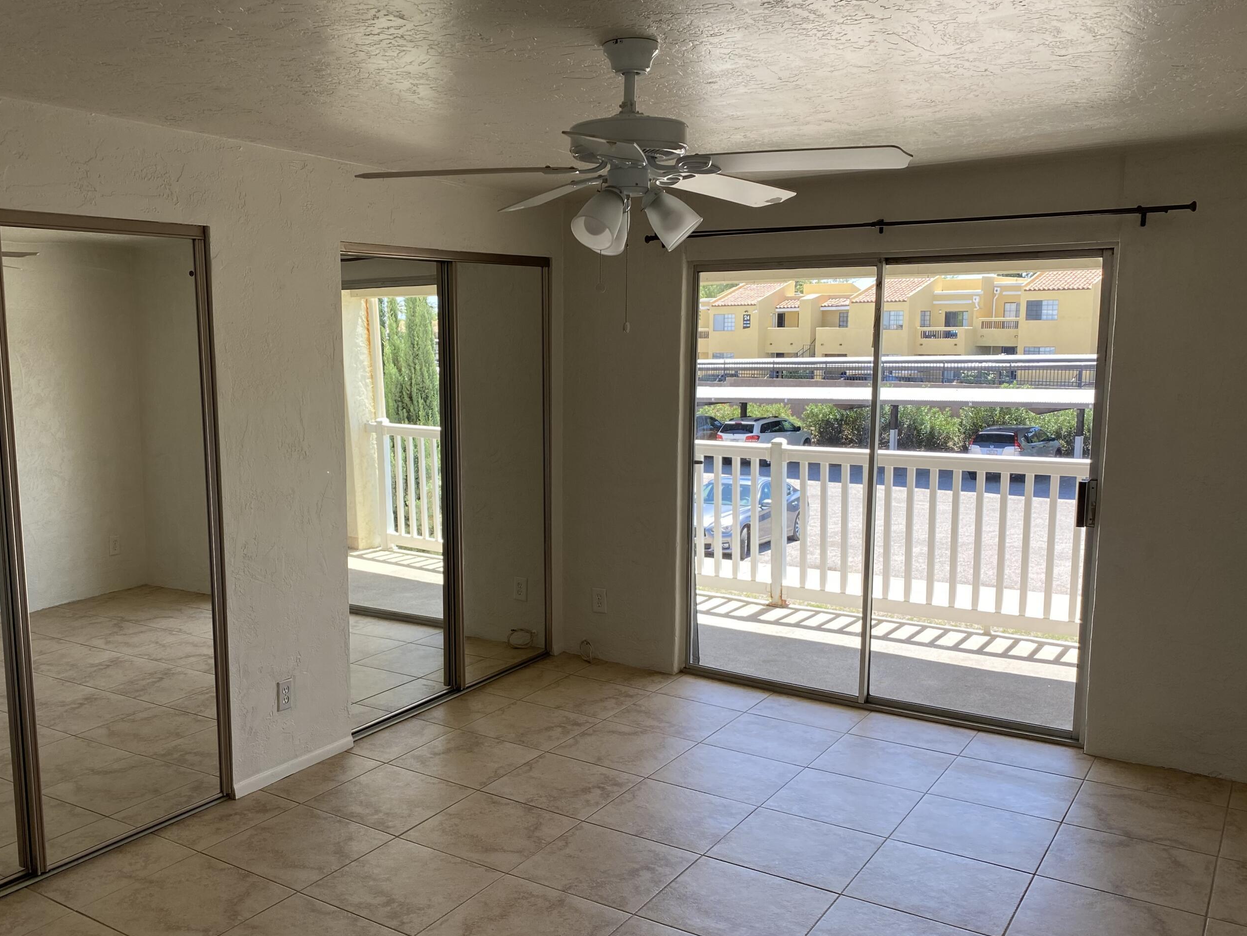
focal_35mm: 31
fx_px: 1117
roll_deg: -0.1
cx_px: 511
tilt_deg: -8.9
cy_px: 491
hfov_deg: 58.0
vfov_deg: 45.4
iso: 32
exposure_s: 1/284
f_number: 1.8
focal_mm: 4.25
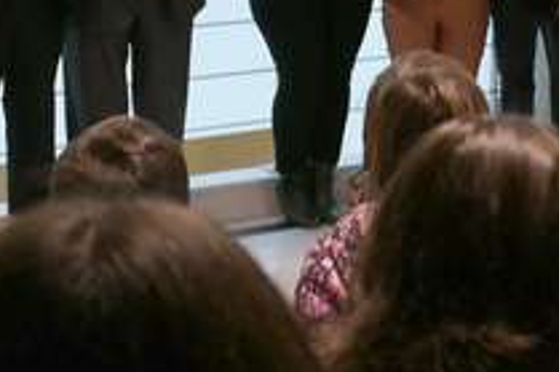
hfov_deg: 17.6
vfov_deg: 11.6
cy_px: -100
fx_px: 1784
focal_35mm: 115
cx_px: 487
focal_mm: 20
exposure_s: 1/40
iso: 400
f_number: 3.5
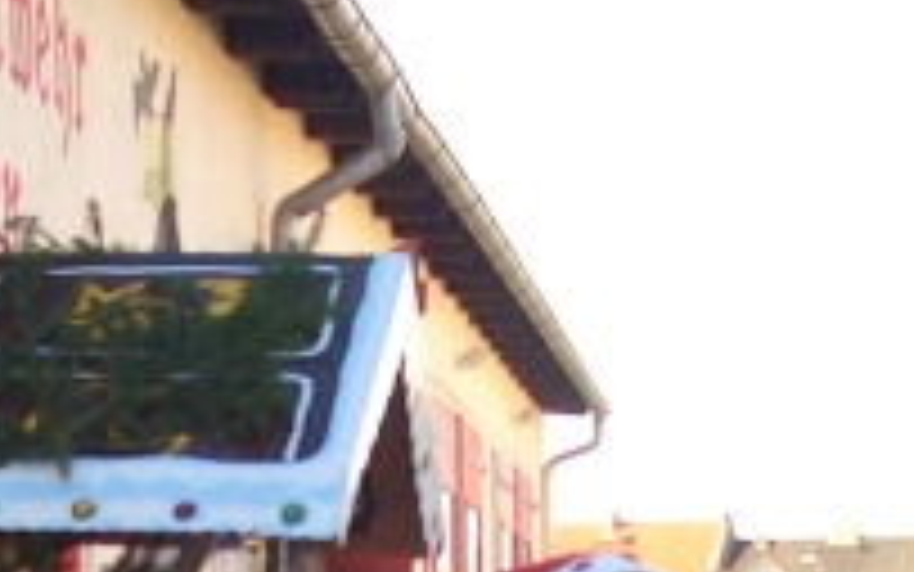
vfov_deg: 10.8
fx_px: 2915
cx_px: 252
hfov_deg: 17.7
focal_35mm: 117
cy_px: 829
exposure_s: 1/640
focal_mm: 5.8
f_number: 2.6
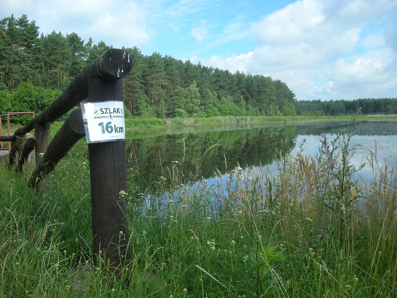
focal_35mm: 35
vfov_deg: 40.7
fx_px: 401
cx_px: 198
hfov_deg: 52.6
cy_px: 149
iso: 50
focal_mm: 5.7
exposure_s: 1/126
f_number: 5.7
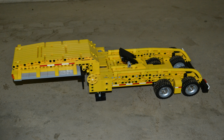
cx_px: 112
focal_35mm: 55
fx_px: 333
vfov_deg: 23.8
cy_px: 68
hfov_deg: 37.2
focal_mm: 35
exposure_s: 1/60
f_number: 5
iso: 1600
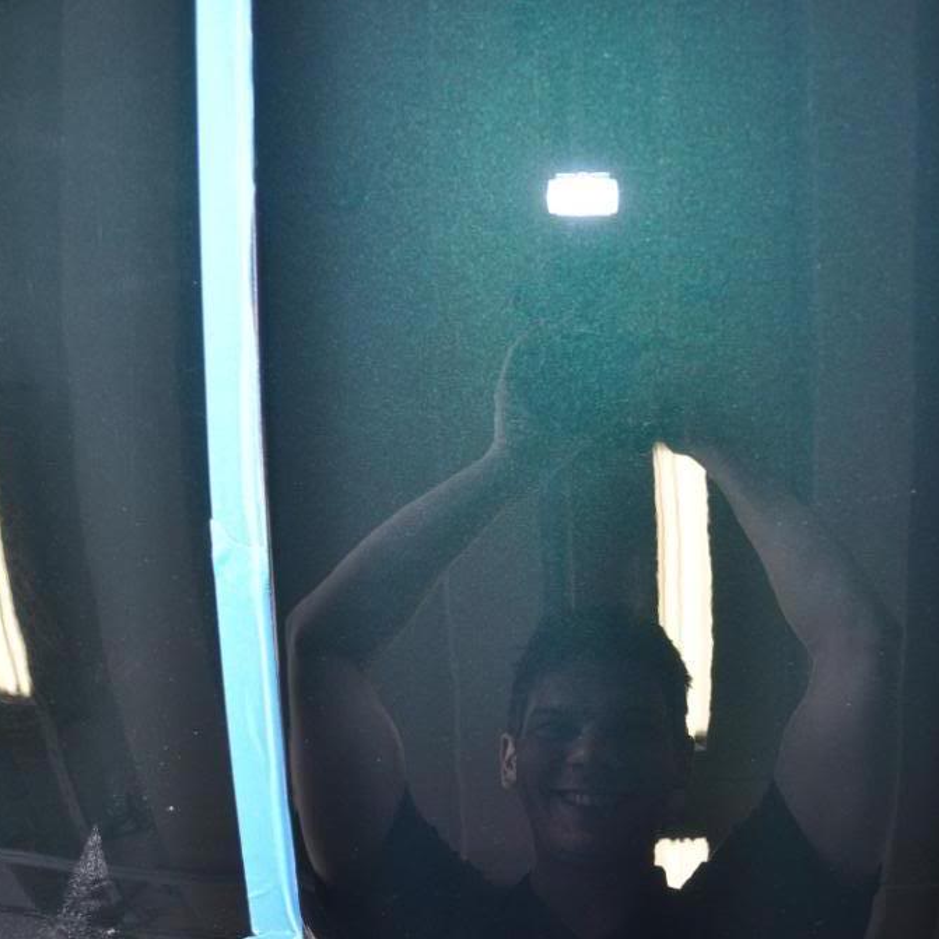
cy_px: 465
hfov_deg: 46.9
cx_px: 572
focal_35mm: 35
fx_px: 1074
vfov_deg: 47.2
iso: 500
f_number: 5
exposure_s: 1/60
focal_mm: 18
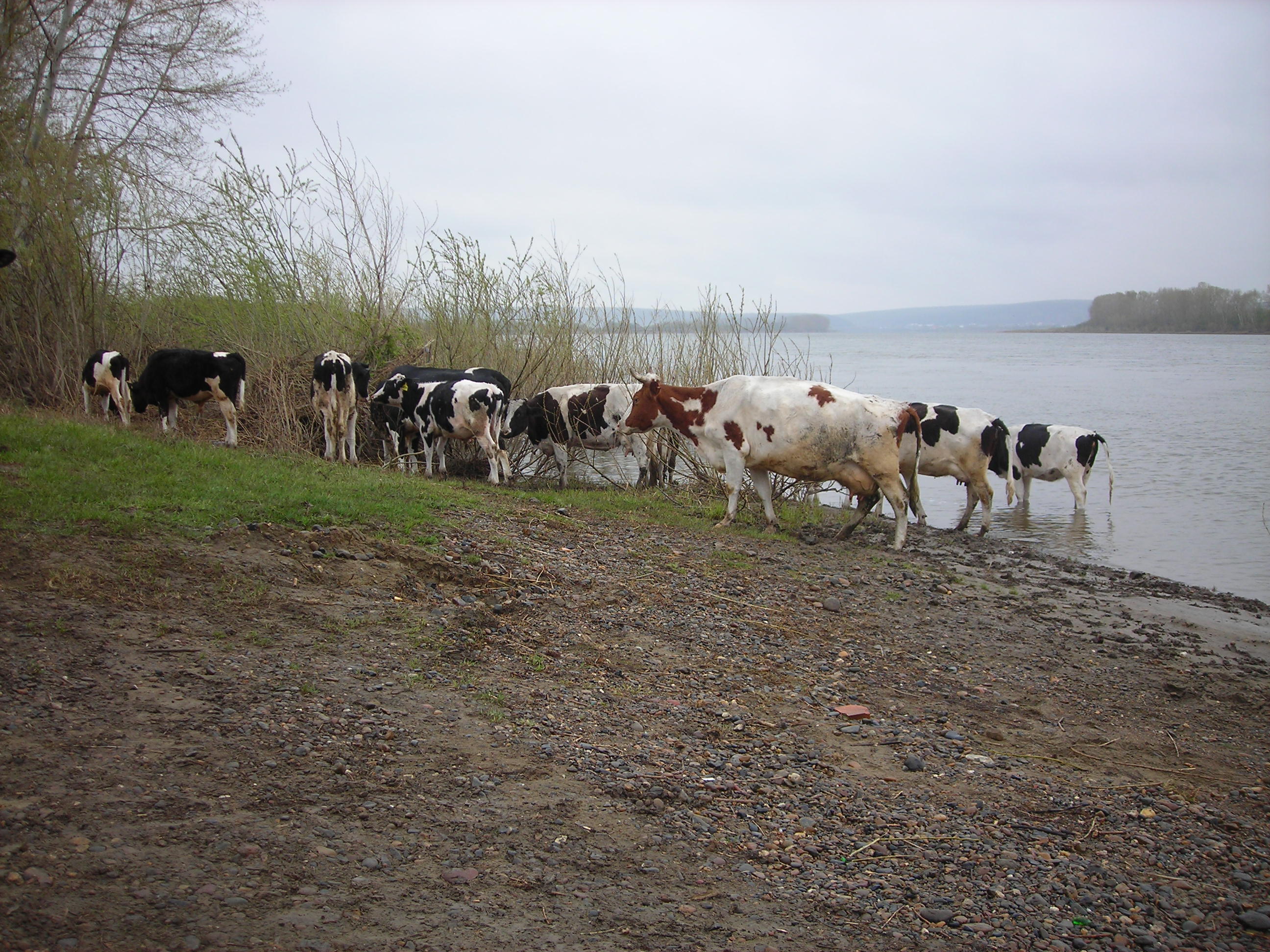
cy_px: 476
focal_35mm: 38
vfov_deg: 37.7
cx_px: 635
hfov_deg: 49.0
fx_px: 1394
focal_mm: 6.3
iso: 50
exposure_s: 1/123
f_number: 3.2
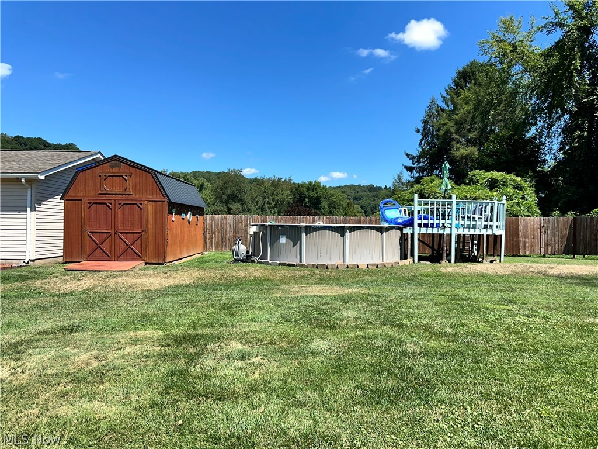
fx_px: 415
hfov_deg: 71.6
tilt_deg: +1.4
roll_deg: -0.8
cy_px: 224
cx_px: 299
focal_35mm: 24
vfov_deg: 56.8
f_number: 1.78
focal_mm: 6.86
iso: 80
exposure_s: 1/4016
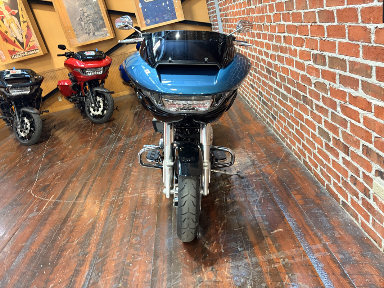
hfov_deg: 67.3
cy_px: 144
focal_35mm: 26
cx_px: 192
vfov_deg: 53.1
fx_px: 288
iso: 400
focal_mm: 5.96
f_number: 1.6
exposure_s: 1/60
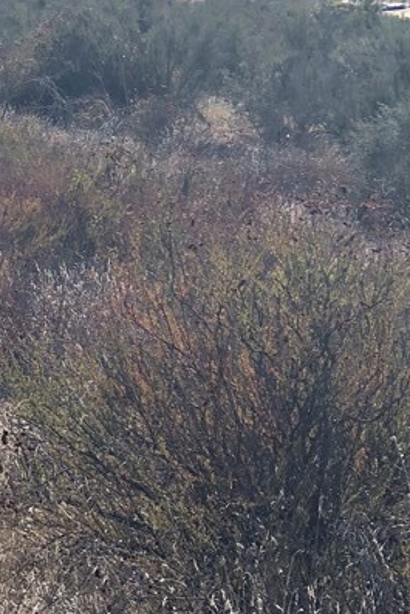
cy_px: 162
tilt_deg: -6.8
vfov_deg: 13.4
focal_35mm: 153
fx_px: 2611
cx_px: -94
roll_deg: +4.3
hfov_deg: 8.9
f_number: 2.8
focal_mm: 6.6
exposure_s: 1/842
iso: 20
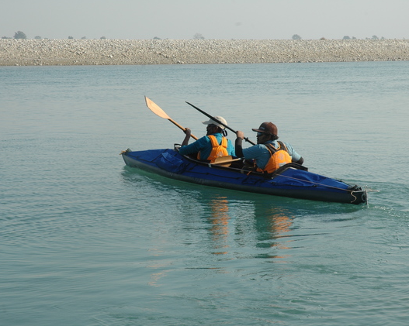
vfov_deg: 14.5
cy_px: 162
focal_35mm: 106
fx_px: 1282
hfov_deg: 18.1
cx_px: 213
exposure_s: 1/200
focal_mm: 62
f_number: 11
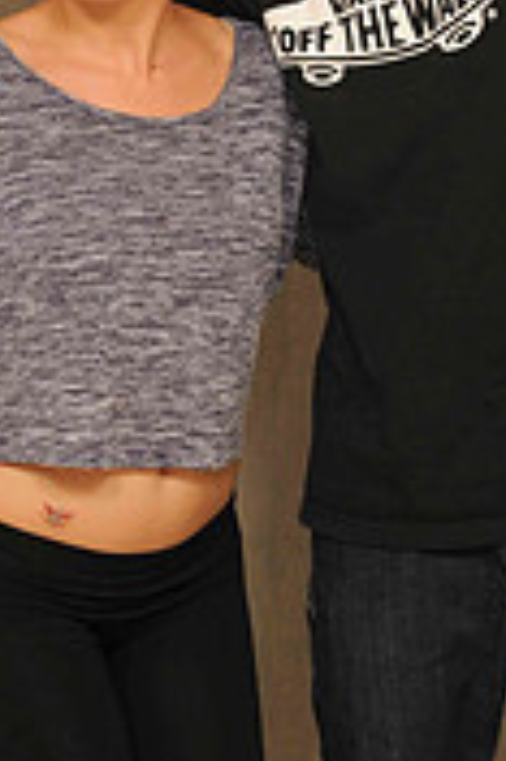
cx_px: 197
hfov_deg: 10.2
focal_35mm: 134
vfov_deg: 15.2
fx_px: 2836
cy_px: 208
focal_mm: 35
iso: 200
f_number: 6.3
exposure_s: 1/125
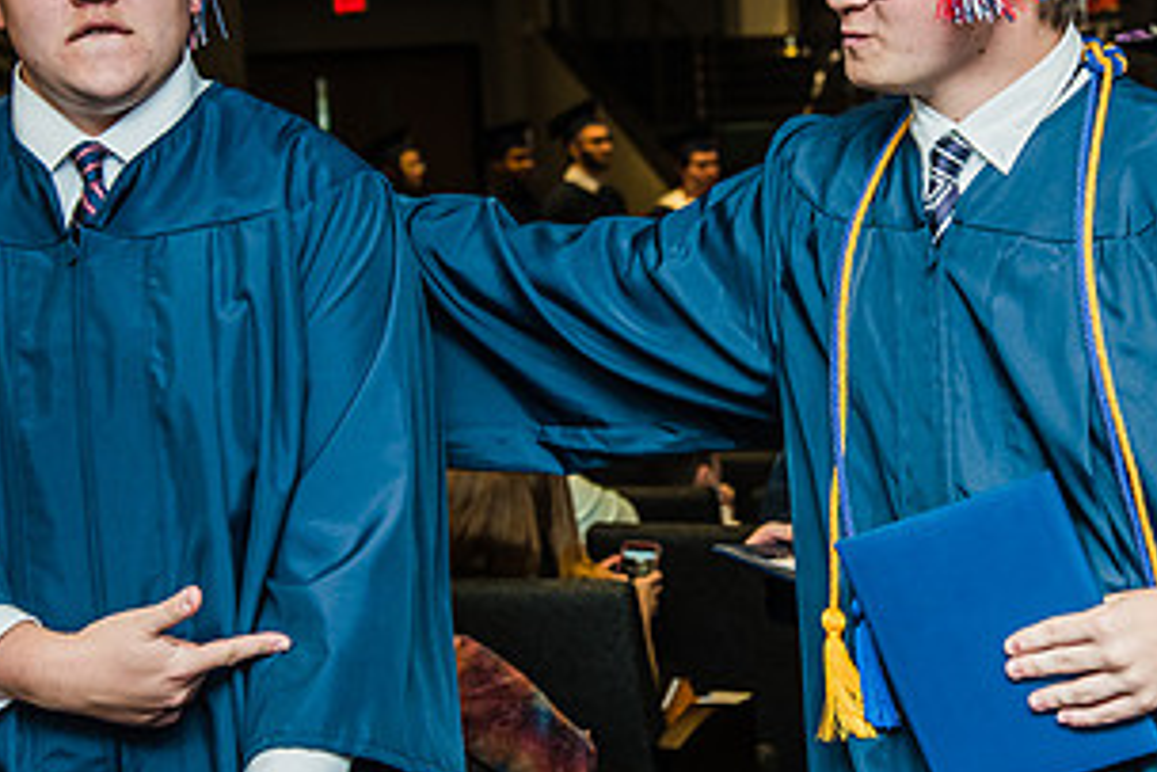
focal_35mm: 108
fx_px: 3472
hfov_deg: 18.8
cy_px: 268
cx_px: 809
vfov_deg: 12.7
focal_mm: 52
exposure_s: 1/200
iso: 800
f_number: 4.5
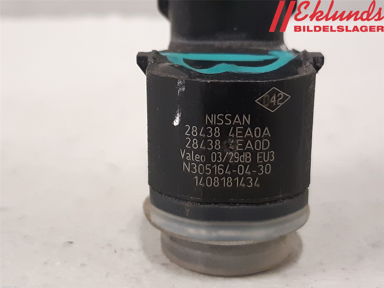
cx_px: 192
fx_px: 288
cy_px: 144
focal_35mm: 26
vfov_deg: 53.1
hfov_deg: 67.3
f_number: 1.7
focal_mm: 3.93
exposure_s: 1/50
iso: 320
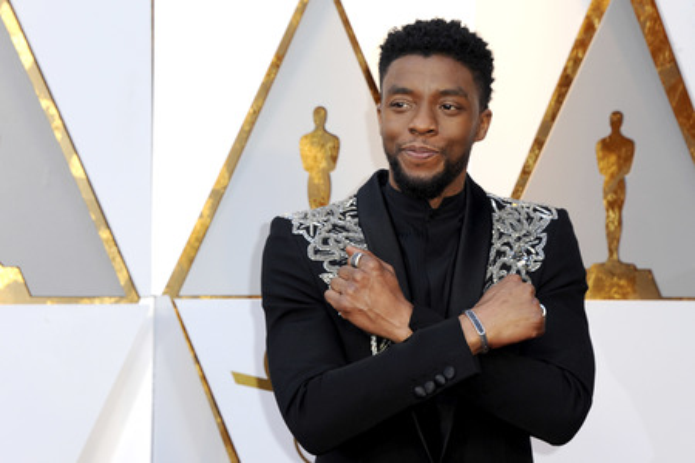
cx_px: 348
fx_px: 2239
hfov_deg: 17.6
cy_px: 232
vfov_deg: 11.8
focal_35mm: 116
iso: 1000
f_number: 7.1
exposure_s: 1/200
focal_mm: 116
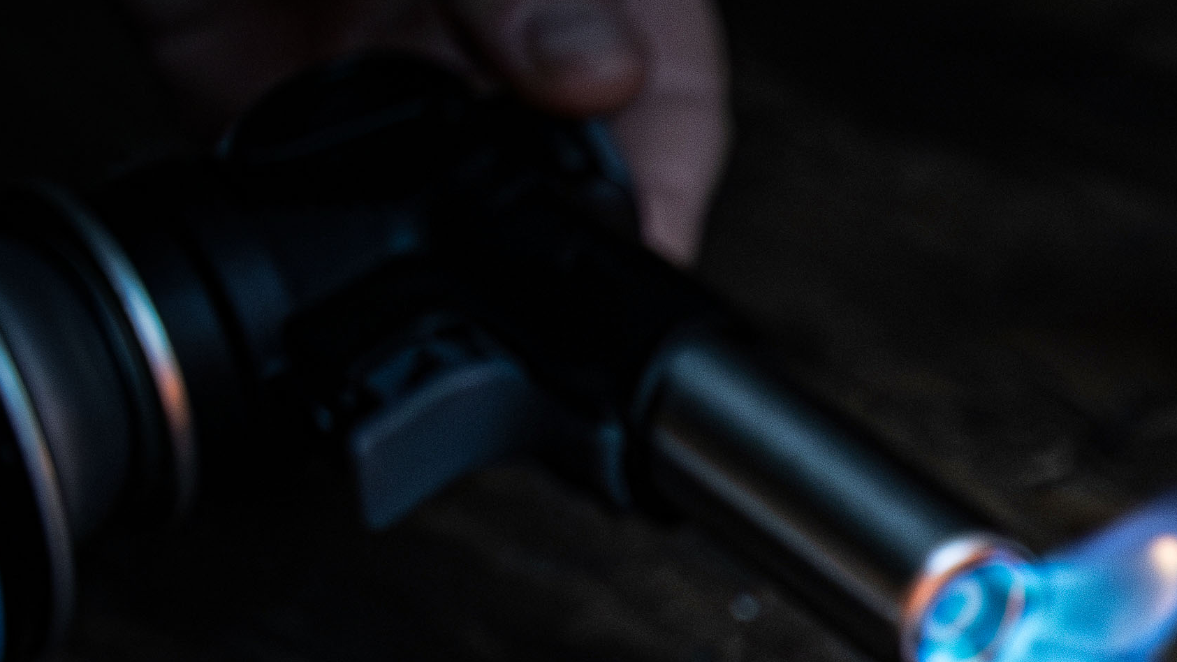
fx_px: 4213
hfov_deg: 14.8
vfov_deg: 8.8
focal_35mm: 135
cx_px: 1762
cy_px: 982
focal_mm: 26
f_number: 3.8
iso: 3200
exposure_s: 1/60
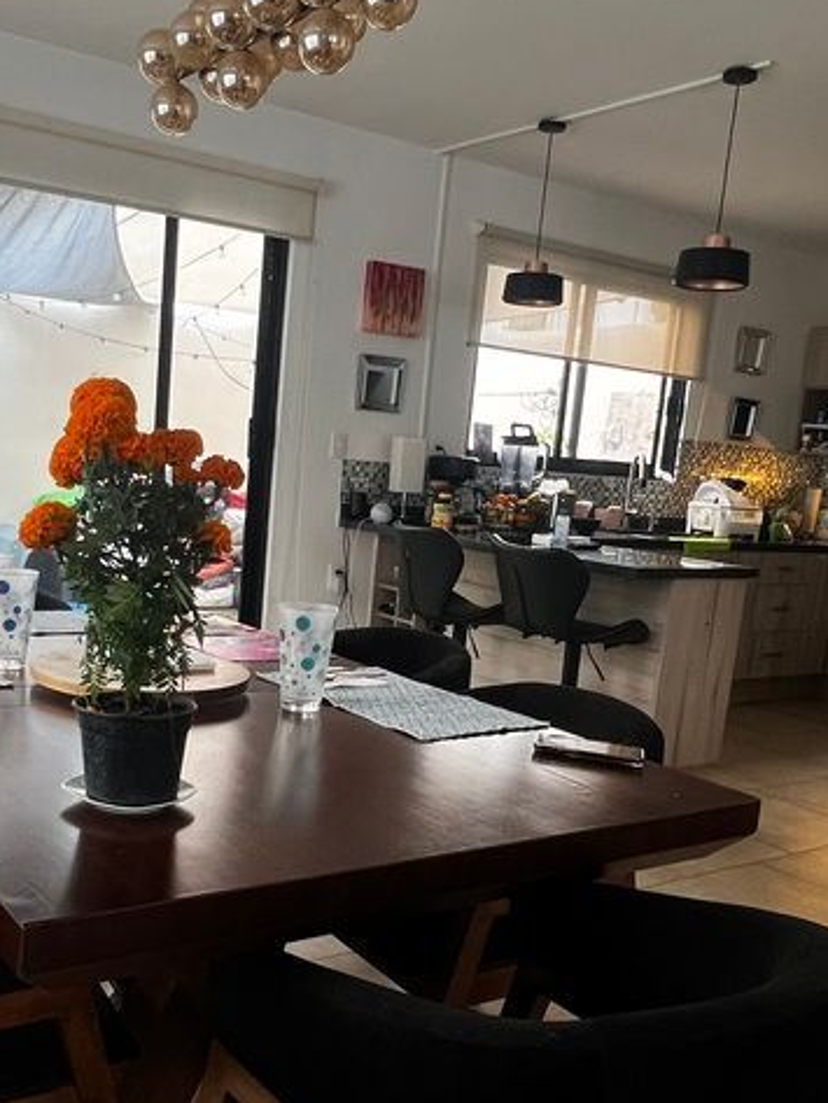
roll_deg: -5.0
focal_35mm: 33
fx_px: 1052
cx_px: 280
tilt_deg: -9.7
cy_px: 658
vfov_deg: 55.0
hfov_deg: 42.4
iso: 125
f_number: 1.8
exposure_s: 1/99
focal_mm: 1.57
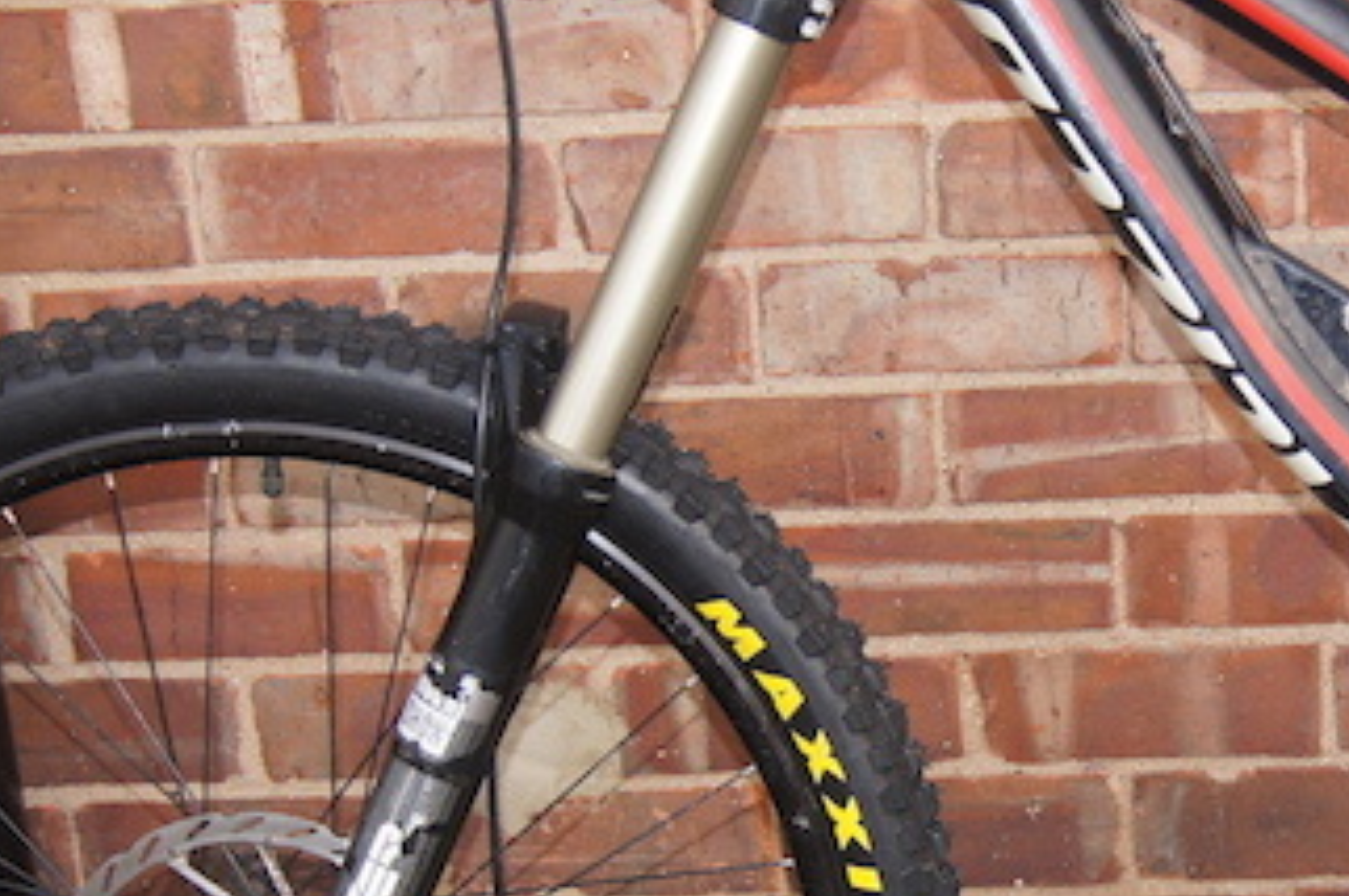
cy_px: 641
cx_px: 1353
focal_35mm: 105
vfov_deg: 13.0
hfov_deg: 18.9
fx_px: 3931
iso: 100
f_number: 4
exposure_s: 1/160
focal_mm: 22
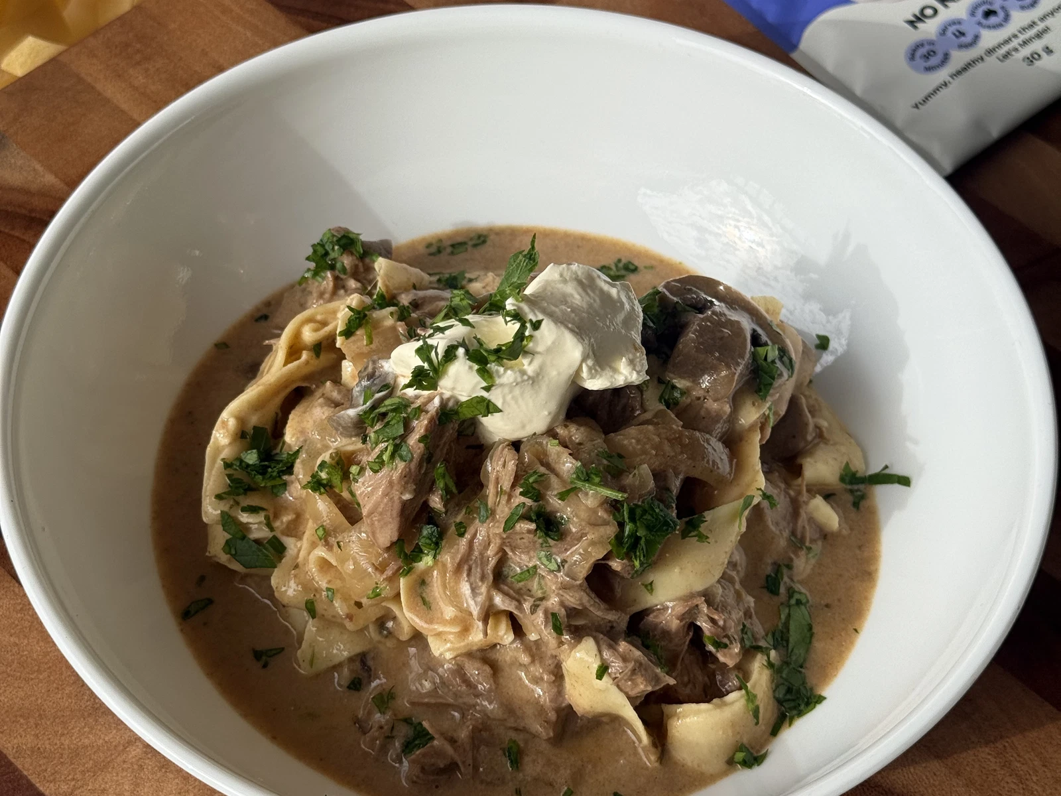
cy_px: 398
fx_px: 1471
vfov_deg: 30.3
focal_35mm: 48
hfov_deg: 39.7
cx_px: 530
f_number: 1.78
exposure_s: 1/2577
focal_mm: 6.76
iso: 64
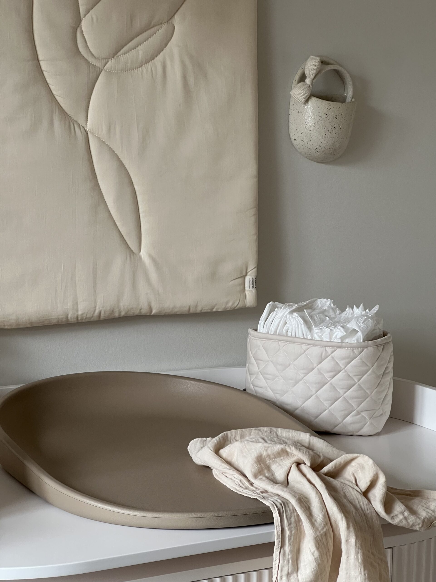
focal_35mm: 77
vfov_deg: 25.3
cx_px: 218
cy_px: 291
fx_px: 1293
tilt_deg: -6.8
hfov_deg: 19.1
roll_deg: -0.9
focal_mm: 9
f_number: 2.8
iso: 200
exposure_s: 1/99
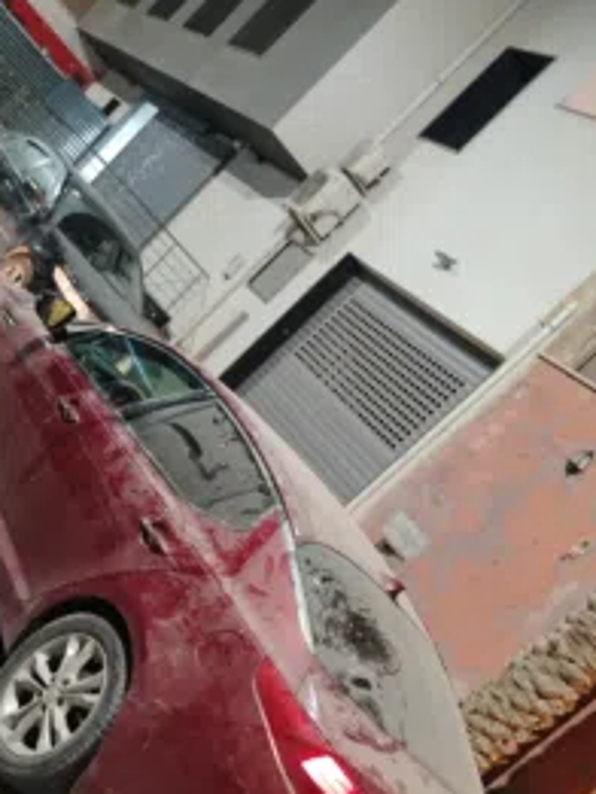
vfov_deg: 37.9
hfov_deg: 29.2
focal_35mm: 49
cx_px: 146
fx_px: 1124
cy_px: 593
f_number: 1.75
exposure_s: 1/25
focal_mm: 5.25
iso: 2056
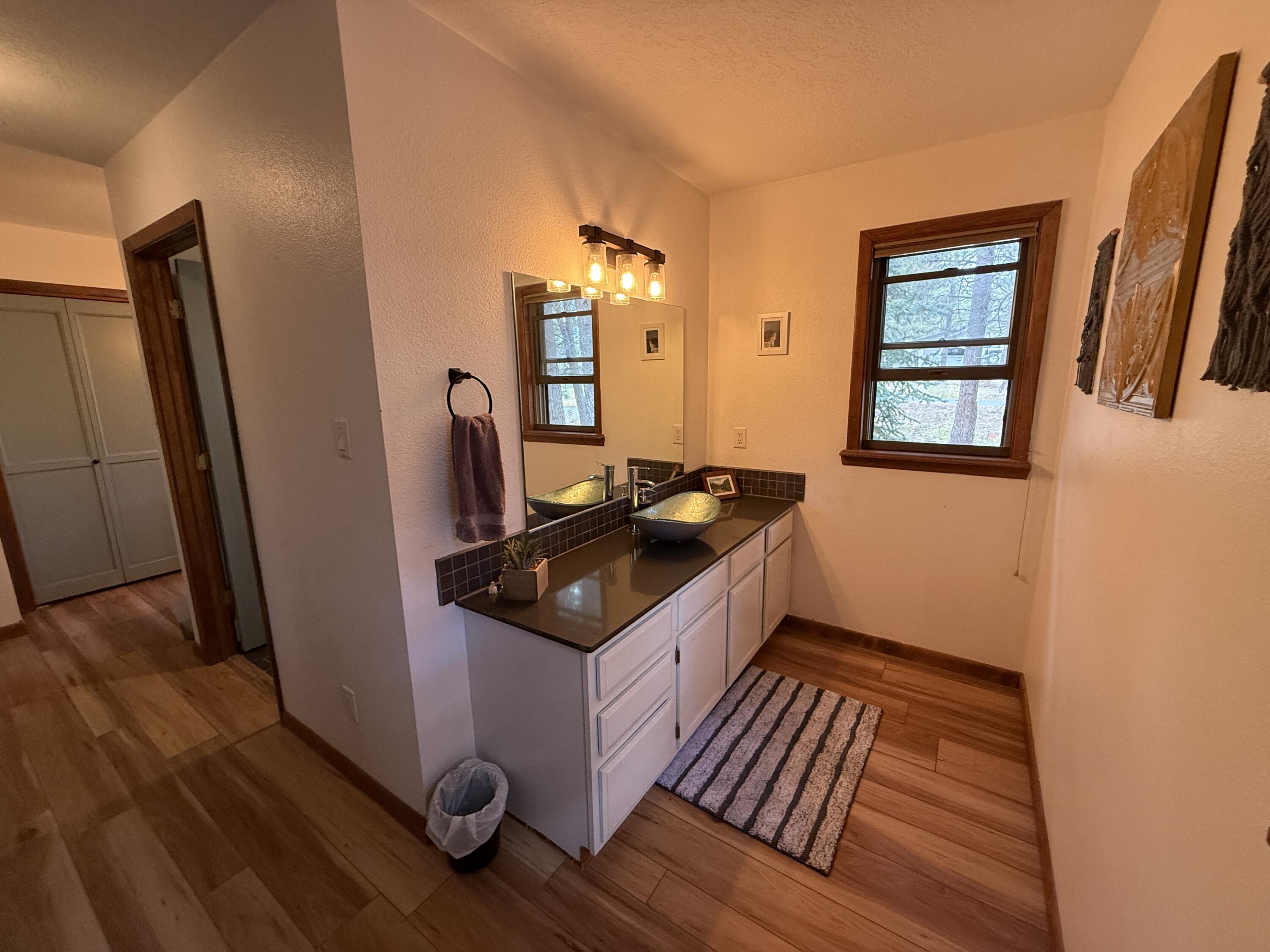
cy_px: 476
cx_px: 635
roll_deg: +0.4
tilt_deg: -11.5
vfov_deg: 85.7
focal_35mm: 14
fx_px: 514
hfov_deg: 102.1
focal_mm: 2.22
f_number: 2.2
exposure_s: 1/60
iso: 320
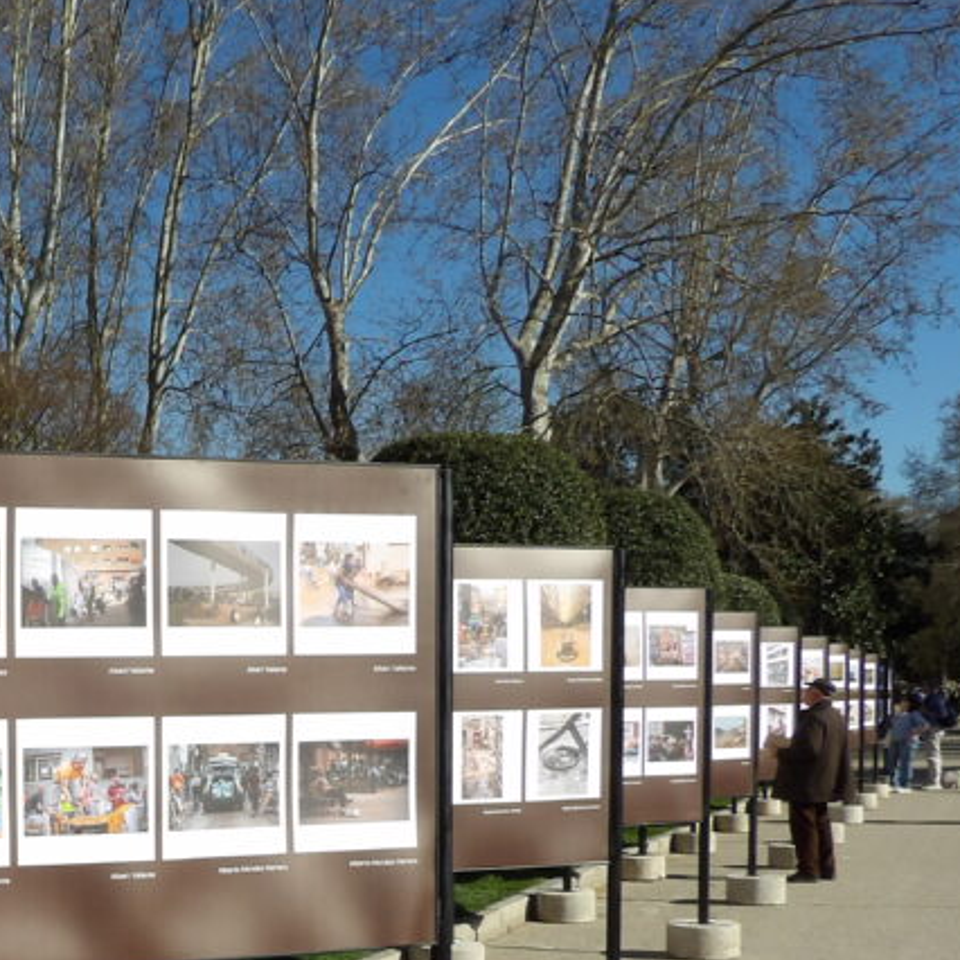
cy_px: 856
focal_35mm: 51
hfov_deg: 30.1
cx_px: -88
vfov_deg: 31.9
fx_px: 1600
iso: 100
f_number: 5.6
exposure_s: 1/550
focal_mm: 4.3
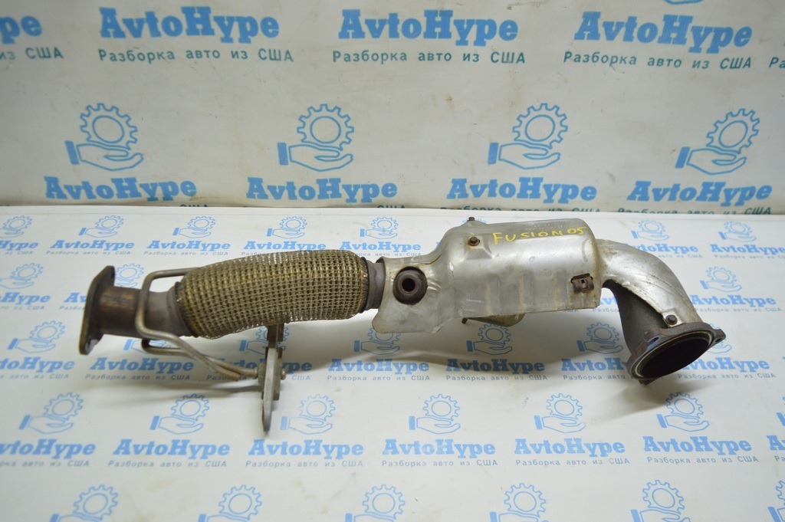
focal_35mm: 30
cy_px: 261
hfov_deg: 62.0
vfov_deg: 43.5
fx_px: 654
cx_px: 392
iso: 400
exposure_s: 1/60
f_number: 3.5
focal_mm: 20
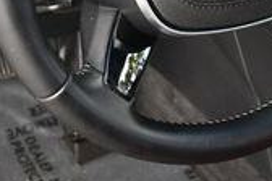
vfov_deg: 9.7
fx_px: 1035
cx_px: 280
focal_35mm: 137
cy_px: -87
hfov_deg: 14.7
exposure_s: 1/250
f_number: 3.5
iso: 560
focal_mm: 18
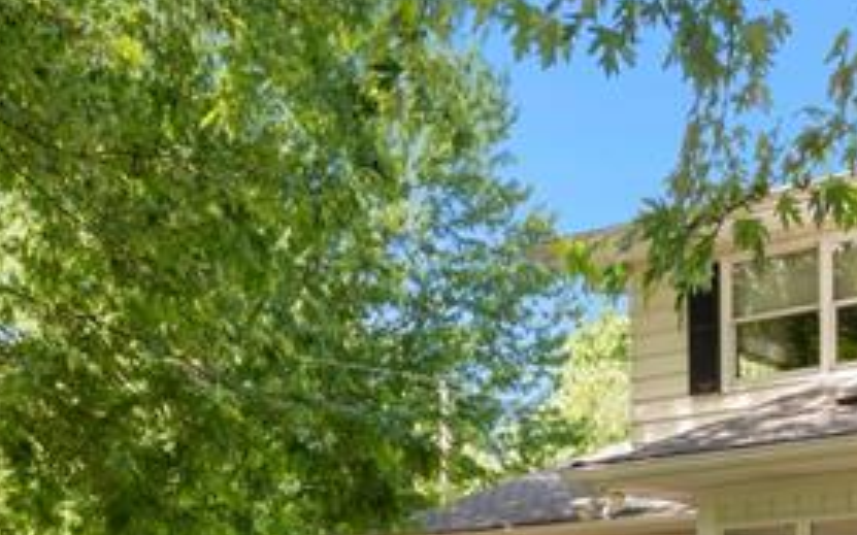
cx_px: 674
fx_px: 1494
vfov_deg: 18.6
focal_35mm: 64
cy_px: 734
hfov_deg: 31.3
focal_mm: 17
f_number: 9
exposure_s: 1/60
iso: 400
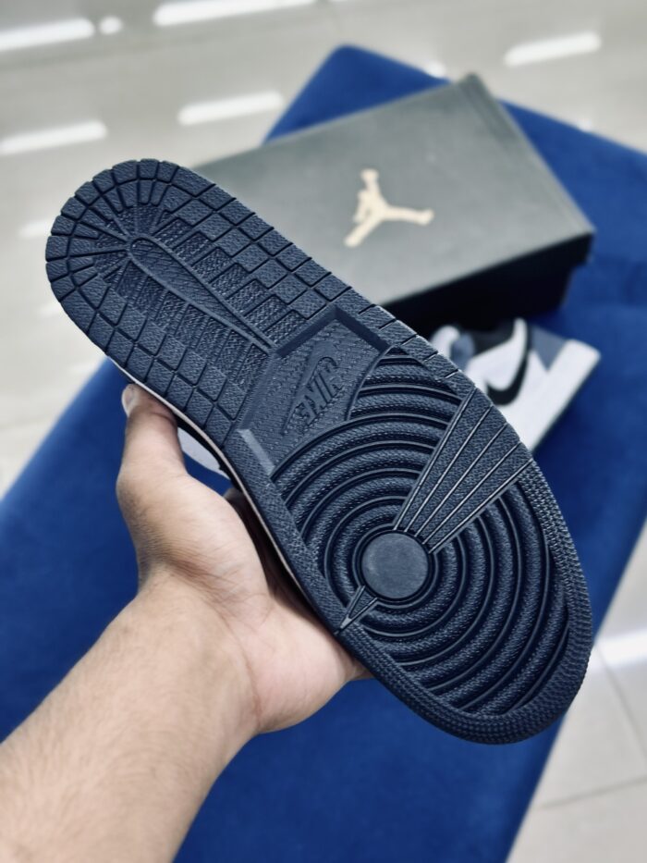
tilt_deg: -57.9
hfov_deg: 30.3
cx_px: 324
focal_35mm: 48
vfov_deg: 39.7
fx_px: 1196
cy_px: 432
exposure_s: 1/100
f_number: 1.78
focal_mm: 6.86
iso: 160
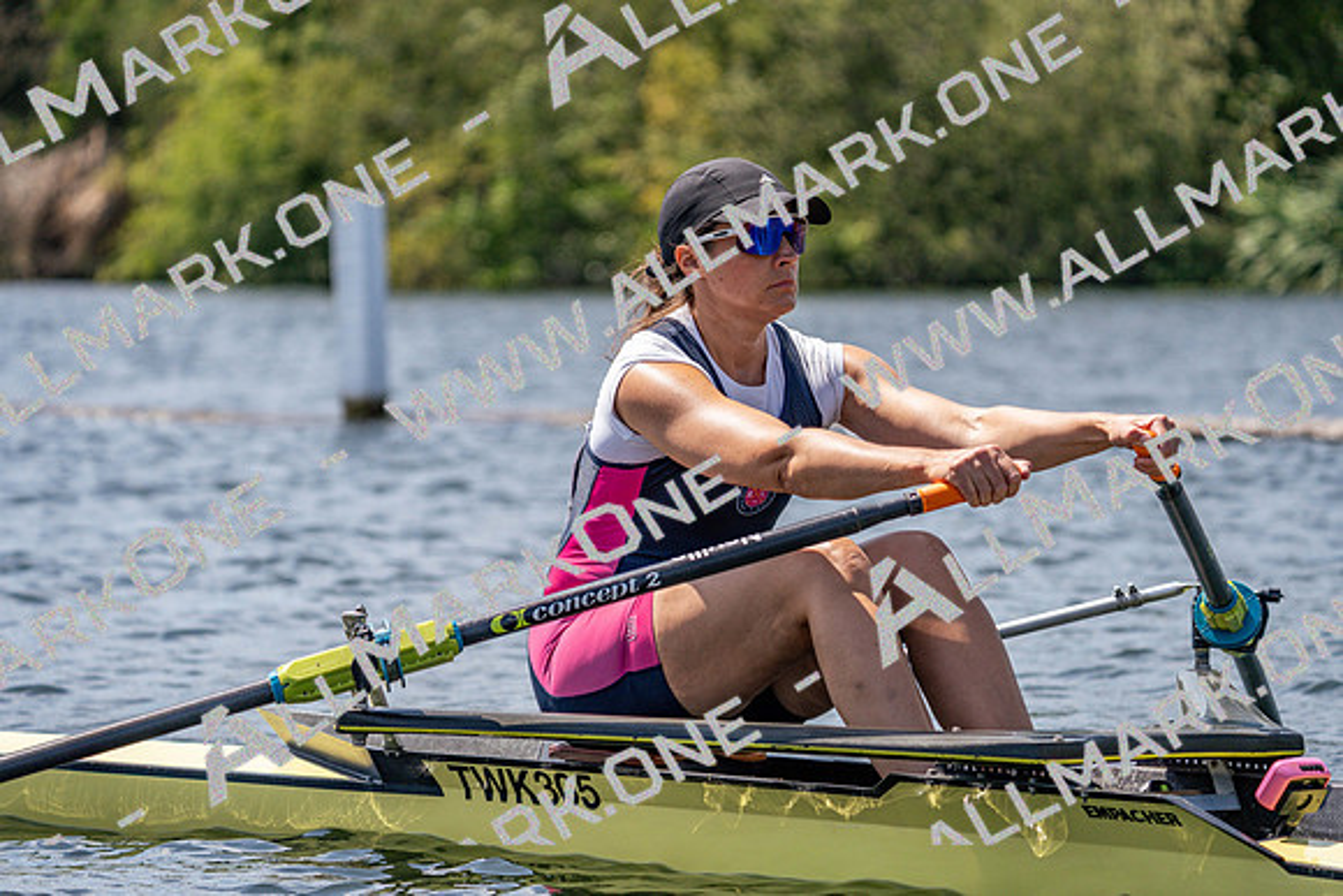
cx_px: 672
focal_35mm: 200
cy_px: 448
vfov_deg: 6.9
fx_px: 7463
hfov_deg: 10.3
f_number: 5.6
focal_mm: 200
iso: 250
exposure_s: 1/2000
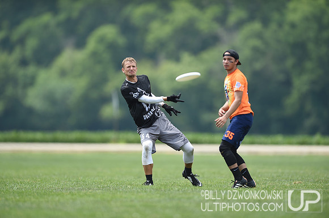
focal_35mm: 400
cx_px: 164
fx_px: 3650
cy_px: 109
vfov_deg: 3.4
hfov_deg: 5.2
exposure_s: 1/1250
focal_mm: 400
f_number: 2.8
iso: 125
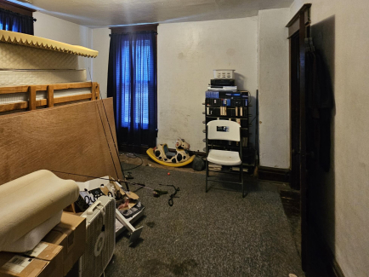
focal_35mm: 20
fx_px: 213
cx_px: 153
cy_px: 72
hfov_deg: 81.1
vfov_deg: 62.5
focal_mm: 2.2
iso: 500
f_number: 2.2
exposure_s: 1/30
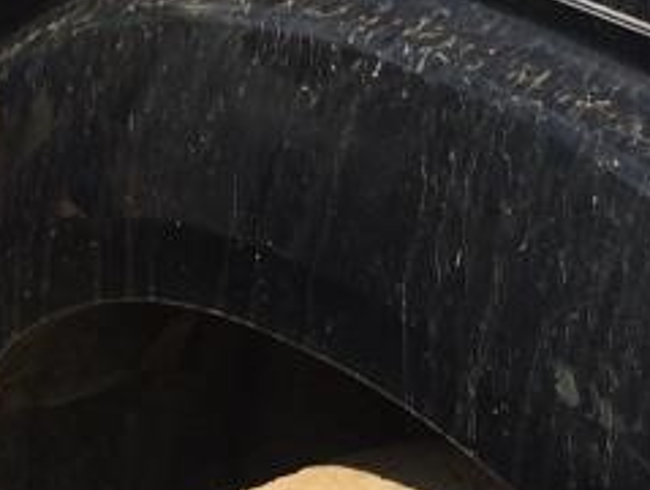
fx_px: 2915
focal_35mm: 155
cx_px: 54
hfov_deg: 12.6
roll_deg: +2.3
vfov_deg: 9.5
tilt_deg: -10.0
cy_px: -44
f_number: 2.2
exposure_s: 1/1709
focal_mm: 4.15
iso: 32
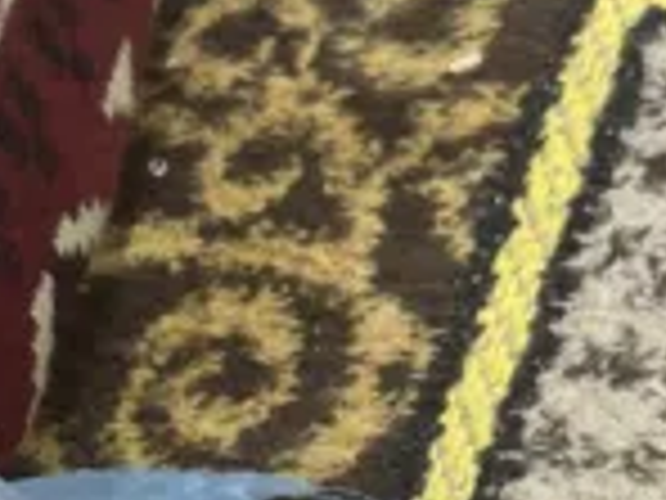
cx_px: 230
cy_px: 874
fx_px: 2501
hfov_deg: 15.1
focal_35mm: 130
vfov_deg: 10.7
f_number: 1.78
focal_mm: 6.86
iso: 500
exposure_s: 1/33
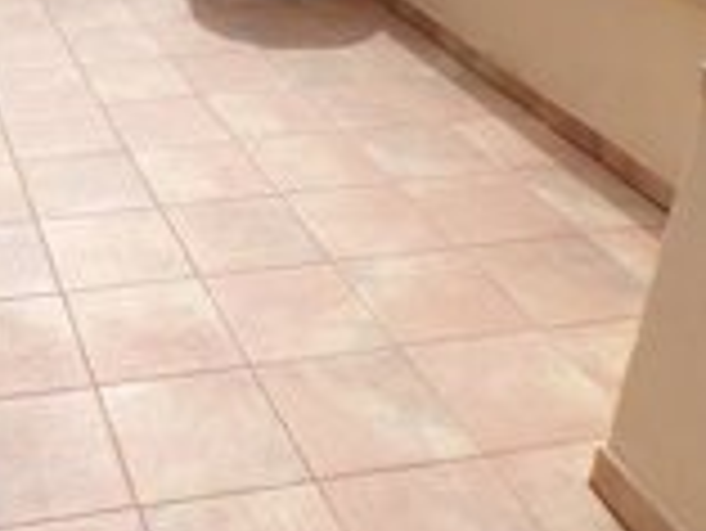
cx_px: 31
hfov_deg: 32.6
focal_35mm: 55
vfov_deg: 25.8
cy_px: 58
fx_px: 1123
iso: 80
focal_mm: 4.3
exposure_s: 1/400
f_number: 5.8
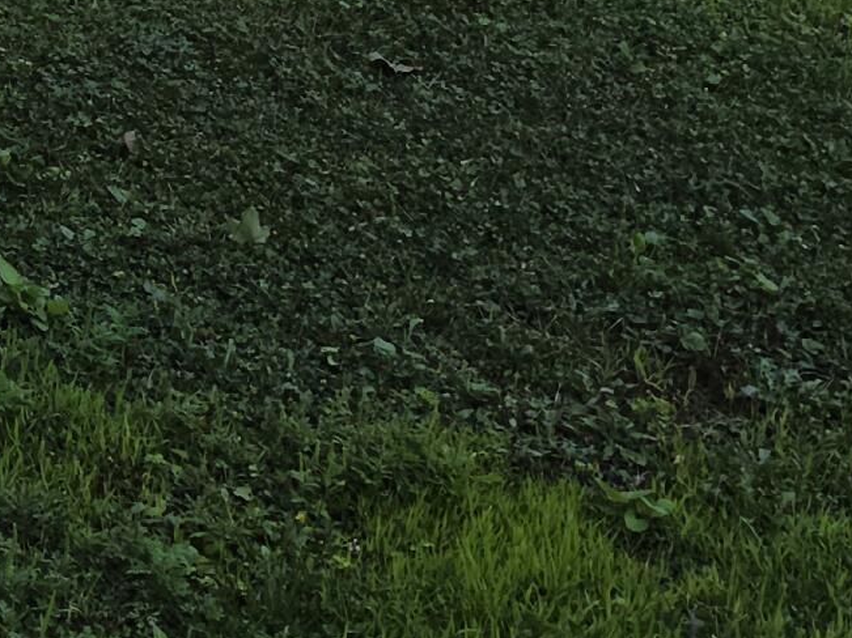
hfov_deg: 17.6
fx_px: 2608
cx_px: -187
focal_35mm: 106
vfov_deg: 12.4
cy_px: -607
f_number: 1.4
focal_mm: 6.5
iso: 10
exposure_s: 1/205
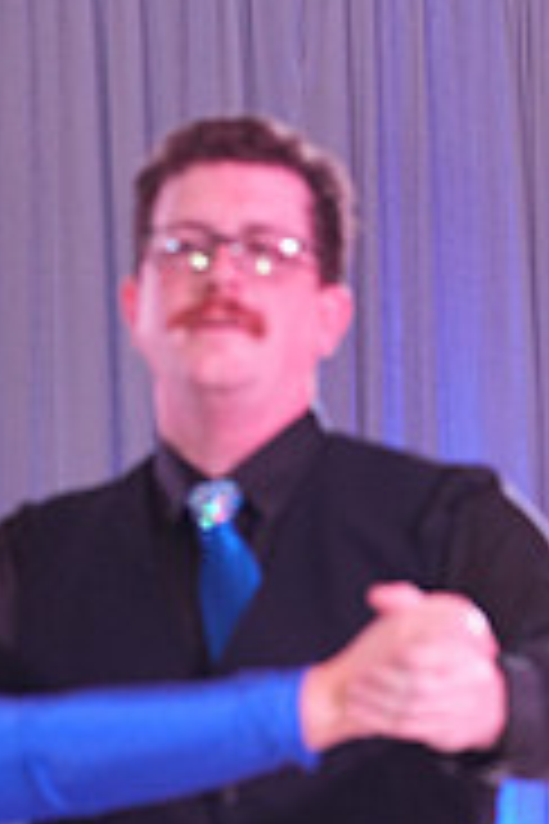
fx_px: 6725
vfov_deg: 6.9
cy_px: 1220
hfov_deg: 4.7
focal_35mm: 294
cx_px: 29
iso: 2500
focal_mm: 93
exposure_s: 1/250
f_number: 5
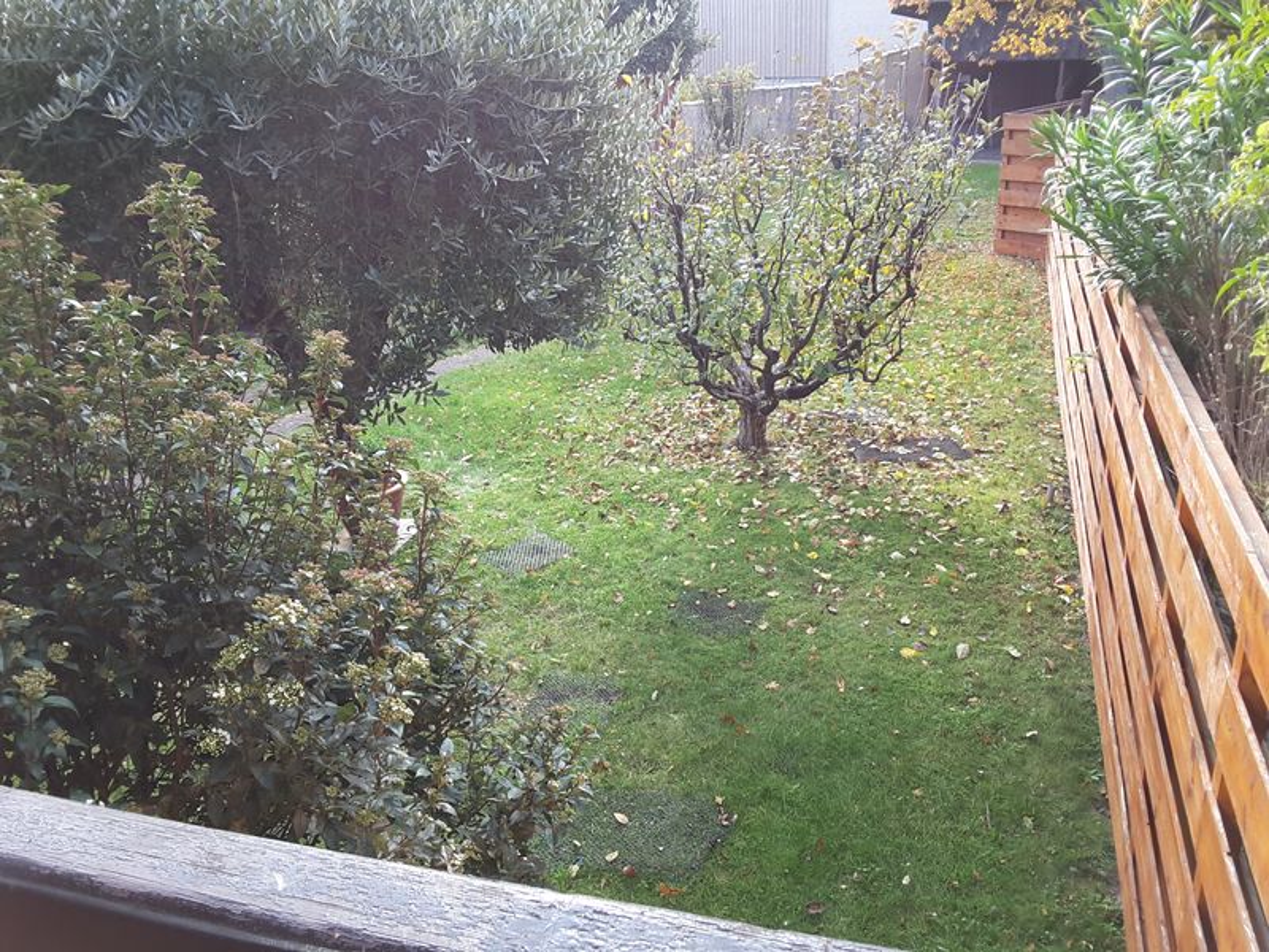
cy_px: 476
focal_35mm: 31
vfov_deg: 45.4
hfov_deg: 58.4
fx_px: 1136
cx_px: 634
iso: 40
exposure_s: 1/100
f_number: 1.9
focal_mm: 2.9
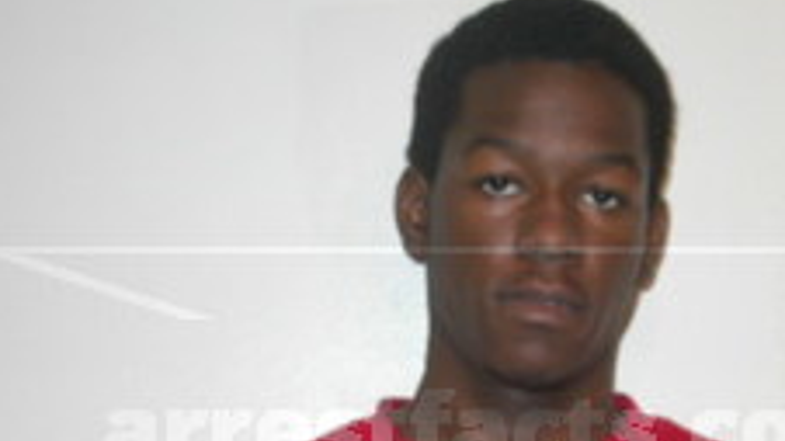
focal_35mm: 105
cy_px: 422
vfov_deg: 11.4
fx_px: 2185
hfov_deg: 20.3
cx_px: 498
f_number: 3.1
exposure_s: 1/60.3
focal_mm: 13.1
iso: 100
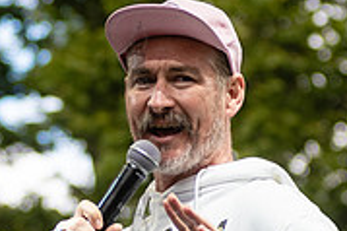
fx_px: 3024
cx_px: 149
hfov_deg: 6.6
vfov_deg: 4.4
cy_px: 262
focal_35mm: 314
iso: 500
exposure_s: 1/2000
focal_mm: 80
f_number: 3.5
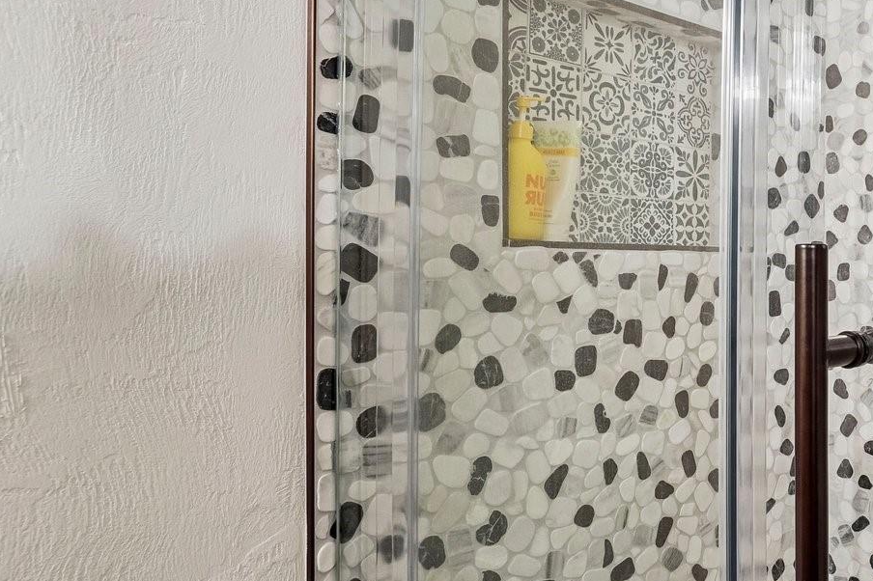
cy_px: 281
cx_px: 986
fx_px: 824
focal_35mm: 34
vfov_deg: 38.9
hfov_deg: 42.3
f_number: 8
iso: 400
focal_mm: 10
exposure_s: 1/3.33
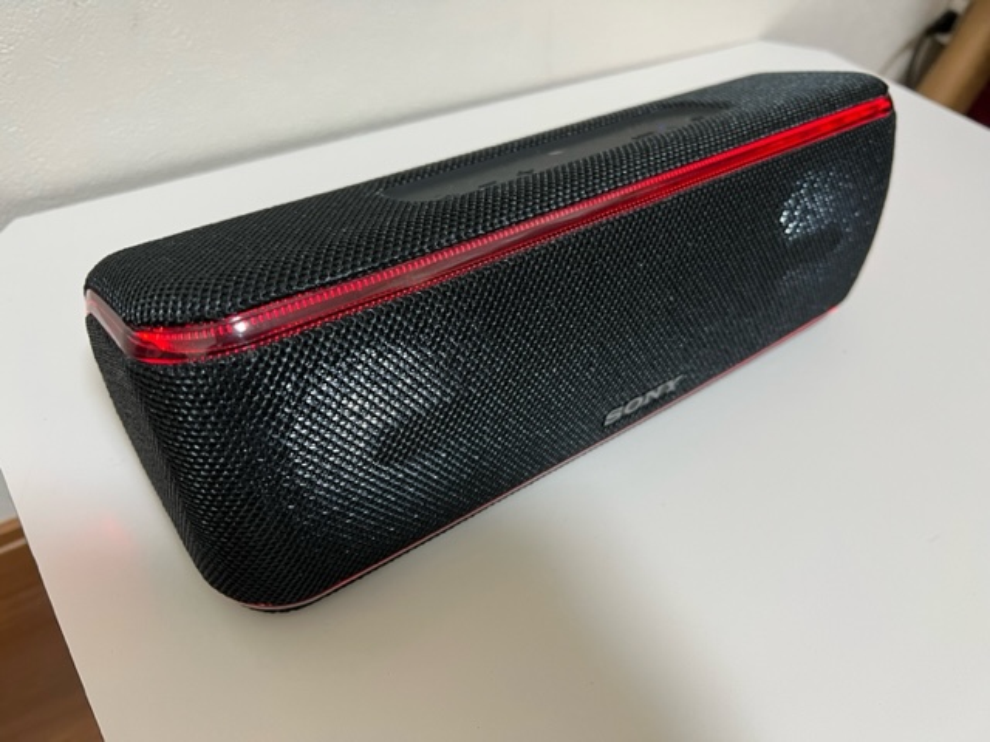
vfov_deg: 53.1
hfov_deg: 67.3
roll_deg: -7.5
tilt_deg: -43.9
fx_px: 744
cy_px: 371
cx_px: 495
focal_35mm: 26
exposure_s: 1/82
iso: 125
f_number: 1.5
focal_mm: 5.7
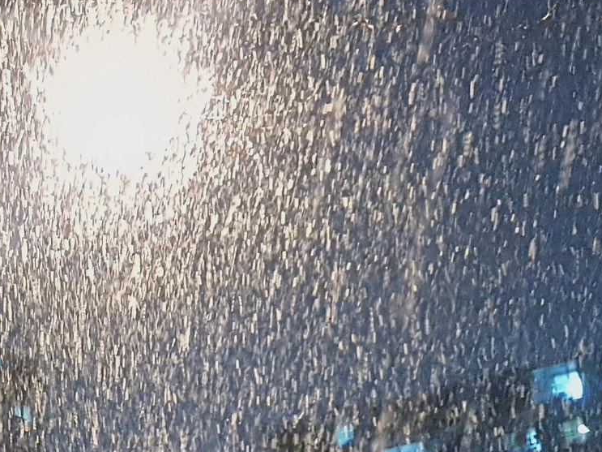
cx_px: 41
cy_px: 257
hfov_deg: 32.4
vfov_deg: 26.1
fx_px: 974
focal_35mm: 56
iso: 800
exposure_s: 1/30
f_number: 1.7
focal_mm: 4.2
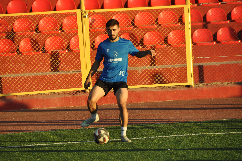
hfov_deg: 6.9
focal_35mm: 300
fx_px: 2014
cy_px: 80
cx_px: 121
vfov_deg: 4.6
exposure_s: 1/1000
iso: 640
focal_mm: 200
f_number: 5.6
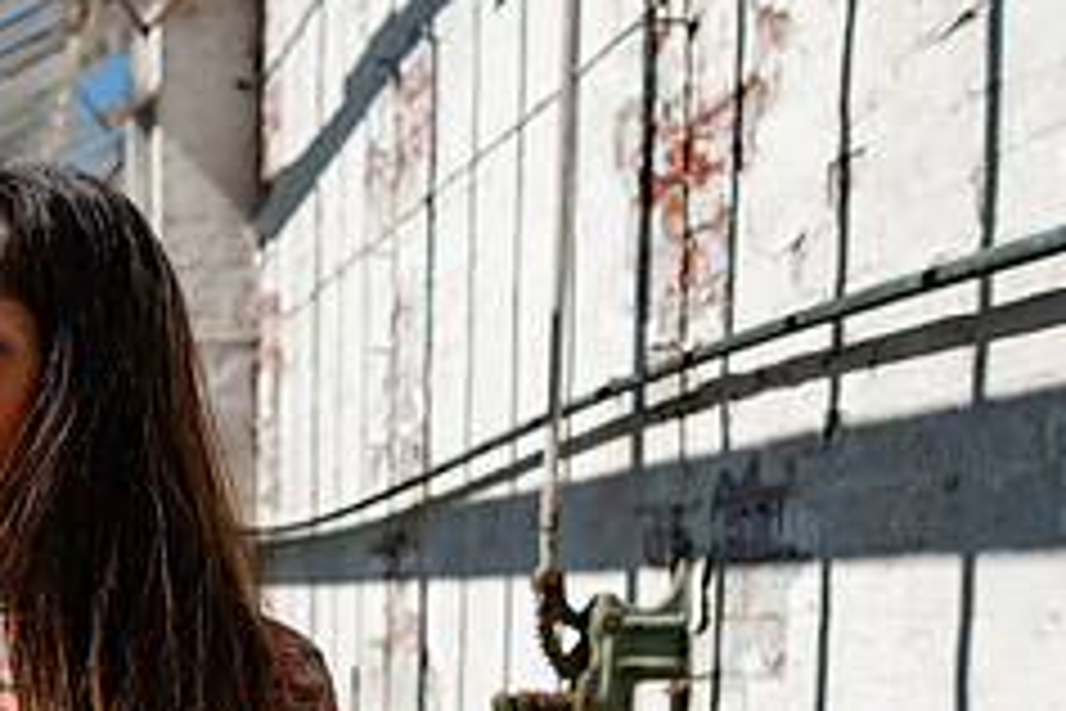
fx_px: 1984
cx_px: 101
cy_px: 660
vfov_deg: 19.9
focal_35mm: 67
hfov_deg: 28.9
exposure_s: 1/3200
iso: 200
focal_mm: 24
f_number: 3.5
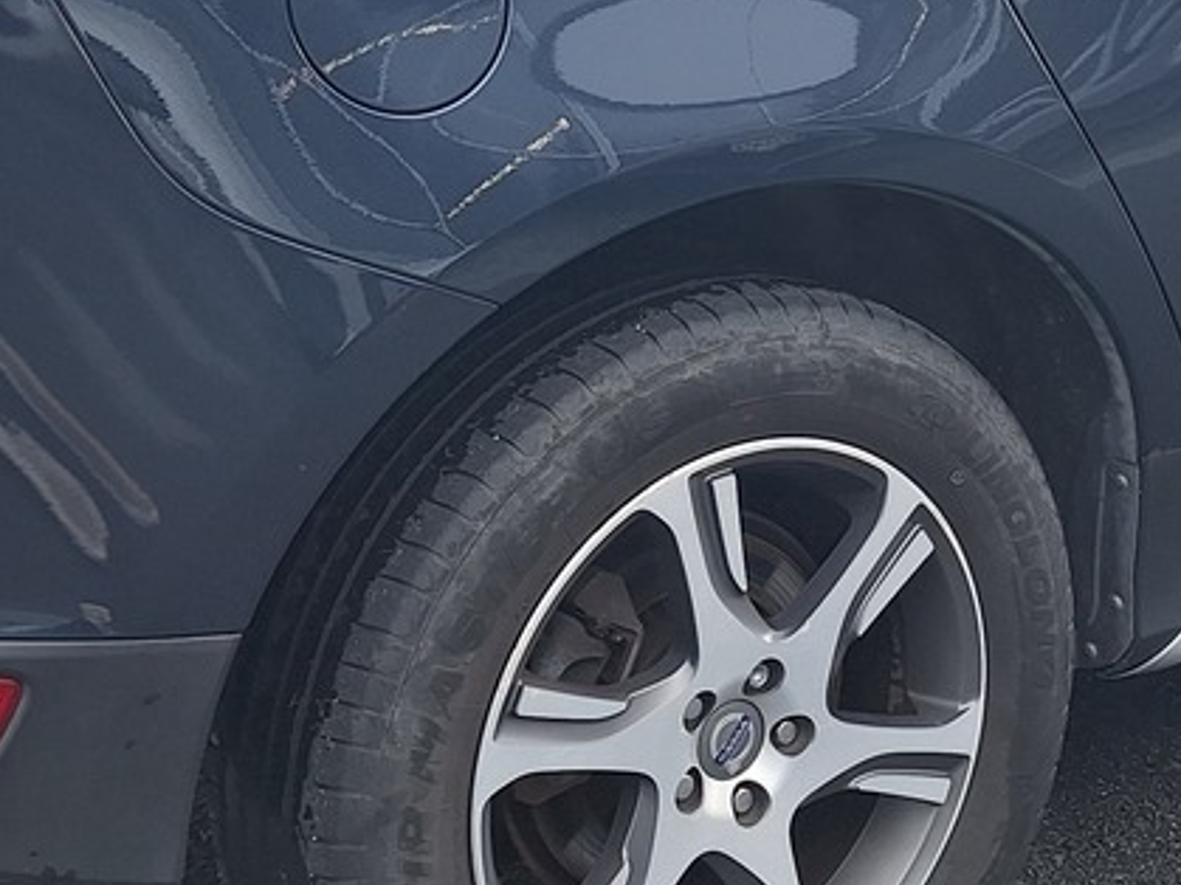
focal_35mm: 79
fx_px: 2694
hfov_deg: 24.5
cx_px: 834
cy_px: 152
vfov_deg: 18.4
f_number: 1.8
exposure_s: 1/365
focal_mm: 5.54
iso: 40
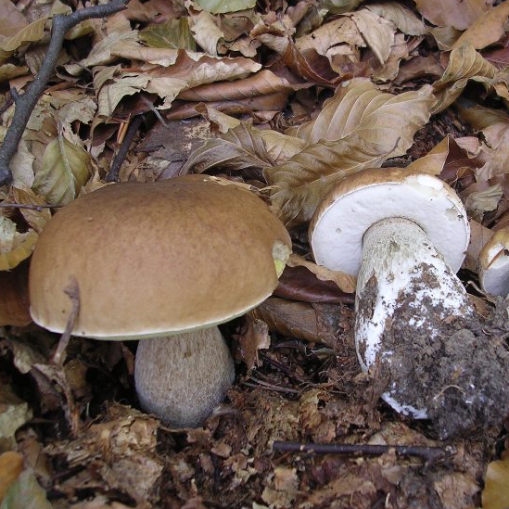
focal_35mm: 47
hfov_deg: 35.9
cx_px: 313
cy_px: 244
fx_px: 782
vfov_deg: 36.1
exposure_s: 1/4.9
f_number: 2.8
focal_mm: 5.8
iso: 100
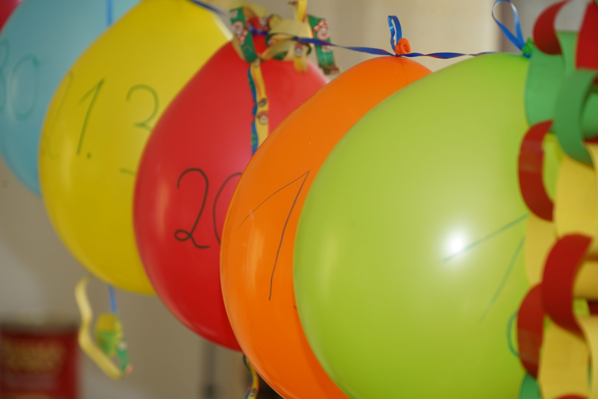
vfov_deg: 9.0
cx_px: 299
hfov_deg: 13.5
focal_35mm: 152
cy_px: 200
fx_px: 2525
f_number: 6.3
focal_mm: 152
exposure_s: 1/160
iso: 400
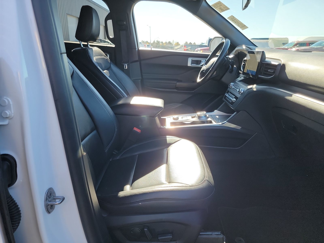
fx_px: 225
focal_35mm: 24
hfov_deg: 71.6
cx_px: 162
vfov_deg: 56.8
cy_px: 122
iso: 69
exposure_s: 1/119
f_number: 1.8
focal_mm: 6.7
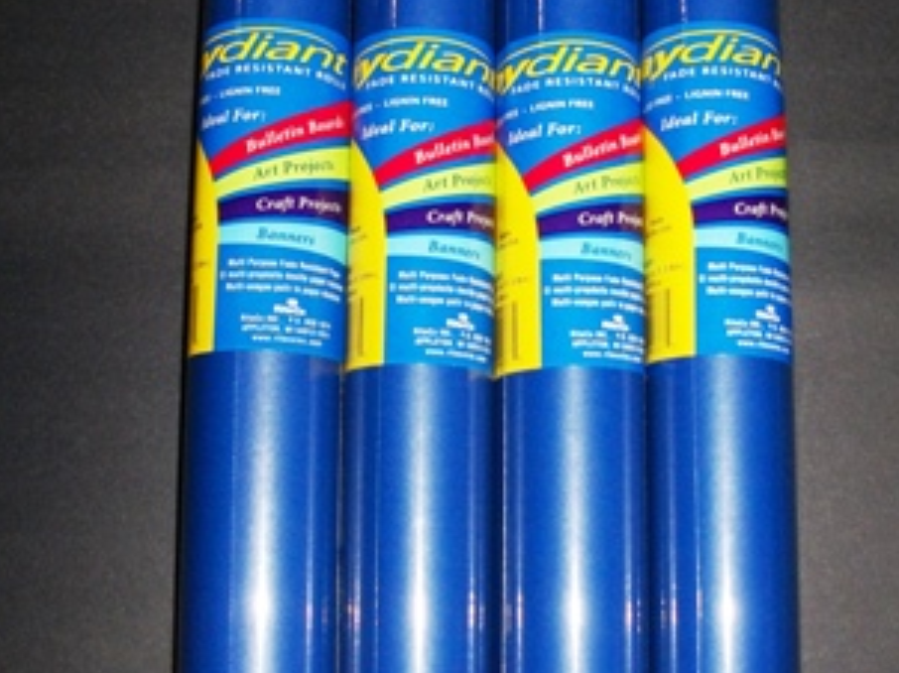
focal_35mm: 58
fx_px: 1505
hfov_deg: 33.2
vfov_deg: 25.2
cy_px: 326
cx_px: 512
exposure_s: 1/125
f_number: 3.1
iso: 200
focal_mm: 6.3
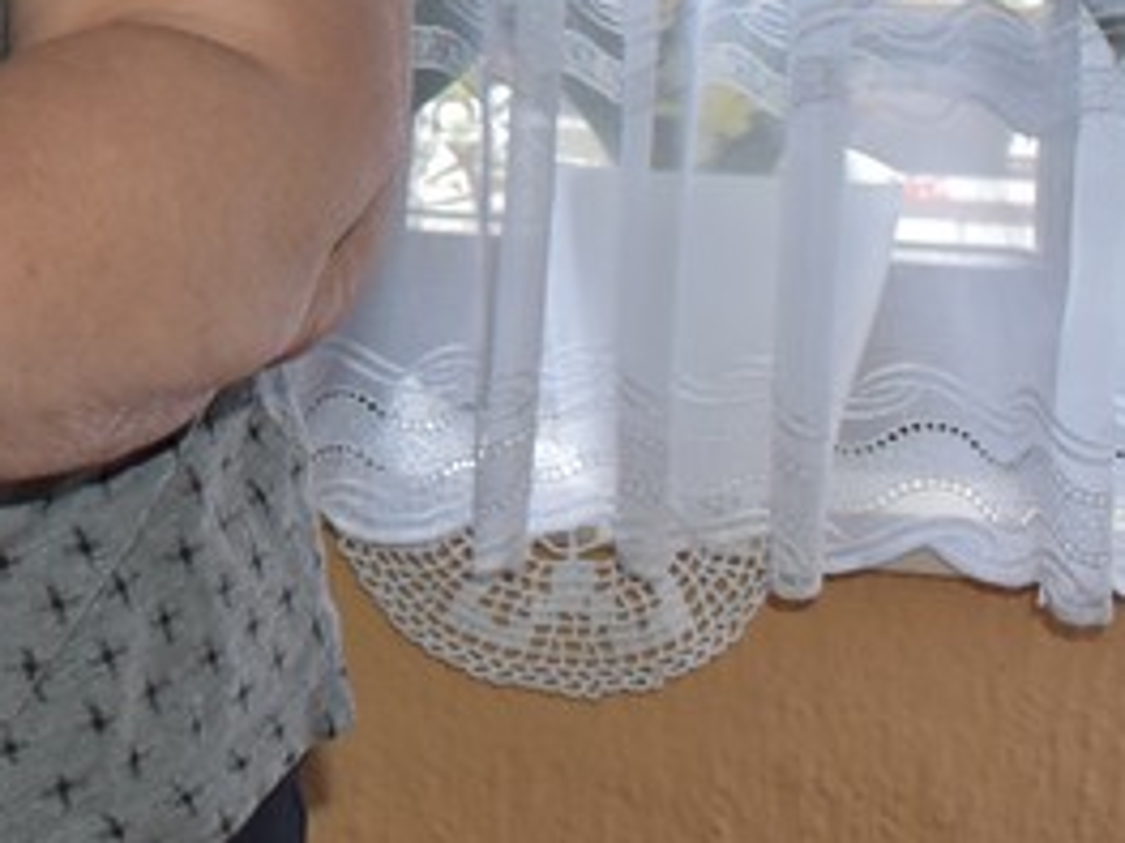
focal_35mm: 101
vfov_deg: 13.7
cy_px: -426
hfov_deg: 18.2
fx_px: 3281
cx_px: -329
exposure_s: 1/200
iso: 800
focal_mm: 18
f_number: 4.5
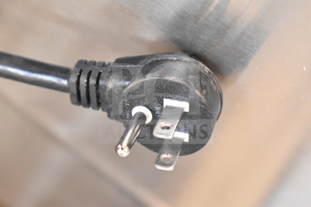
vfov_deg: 16.6
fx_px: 713
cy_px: 104
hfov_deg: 24.6
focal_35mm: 82
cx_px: 156
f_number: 5.6
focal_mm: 55
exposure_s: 1/100
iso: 6400
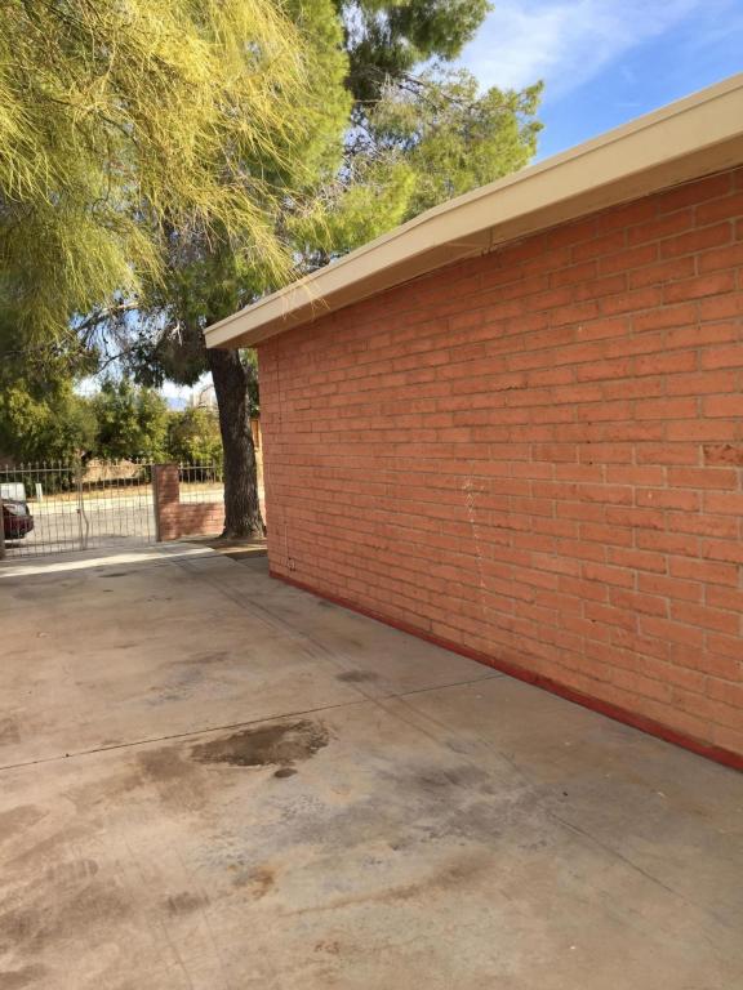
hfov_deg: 48.2
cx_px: 372
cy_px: 495
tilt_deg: +0.4
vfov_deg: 61.7
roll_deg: +0.5
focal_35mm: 29
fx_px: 830
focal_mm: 4.15
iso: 32
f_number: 2.2
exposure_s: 1/942
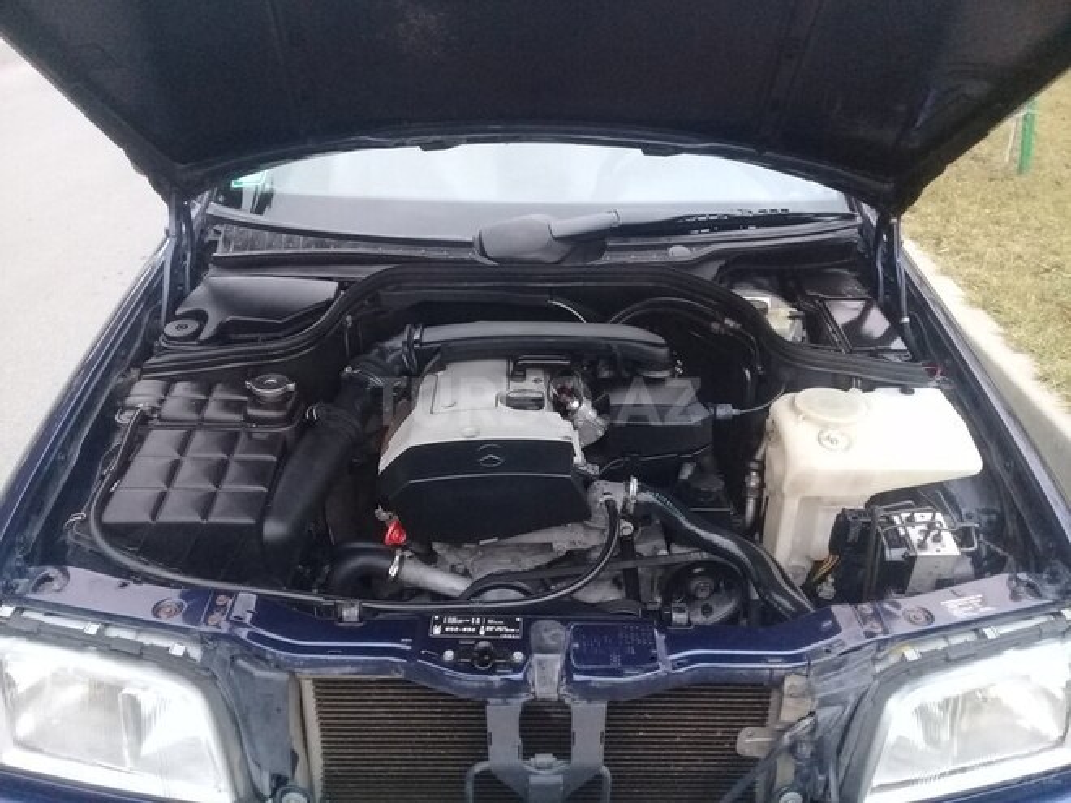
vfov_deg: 45.4
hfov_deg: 58.4
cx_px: 536
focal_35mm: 31
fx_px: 959
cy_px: 402
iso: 200
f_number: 2.2
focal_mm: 3.3
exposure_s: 1/25
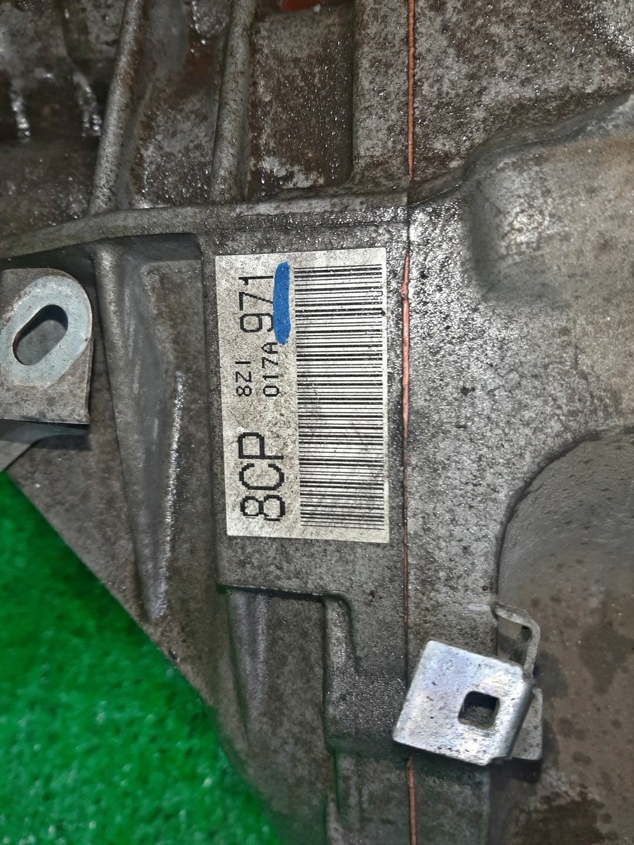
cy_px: 422
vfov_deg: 67.3
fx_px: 635
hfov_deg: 53.1
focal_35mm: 26
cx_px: 317
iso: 54
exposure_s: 1/50
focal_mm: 3.93
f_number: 1.7
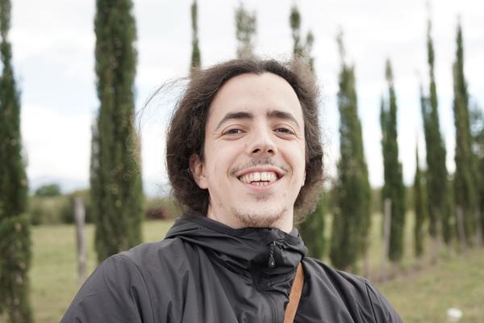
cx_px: 242
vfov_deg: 45.0
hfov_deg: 63.7
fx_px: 390
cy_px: 162
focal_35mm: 29
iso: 100
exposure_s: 1/400
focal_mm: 29
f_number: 2.8
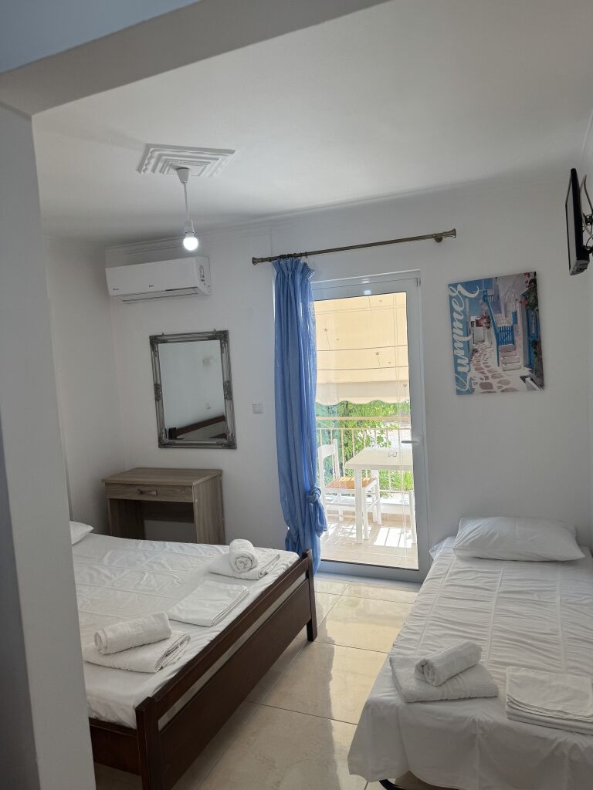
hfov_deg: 56.8
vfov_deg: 71.6
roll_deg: +3.1
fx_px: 548
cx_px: 296
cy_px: 395
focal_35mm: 24
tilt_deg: -4.8
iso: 64
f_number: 1.78
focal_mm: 6.76
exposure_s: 1/234
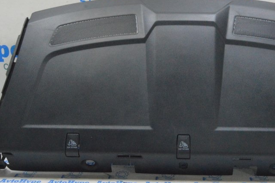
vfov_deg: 27.9
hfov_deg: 40.6
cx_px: 186
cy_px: 59
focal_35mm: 48
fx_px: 366
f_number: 20
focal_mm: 20
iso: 6400
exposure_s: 1/20
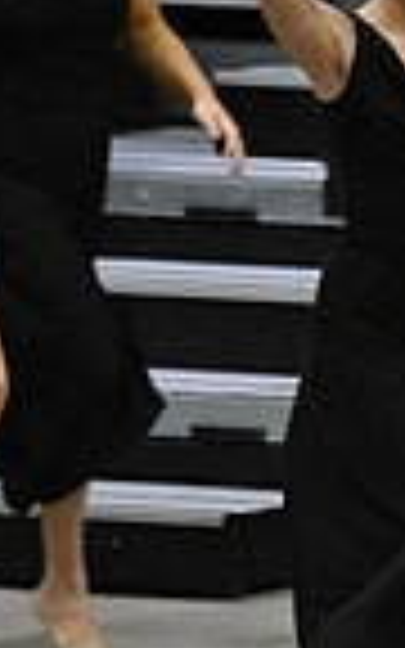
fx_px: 18967
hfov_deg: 1.2
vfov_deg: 2.0
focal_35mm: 1074
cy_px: 236
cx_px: 1274
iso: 4000
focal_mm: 175
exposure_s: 1/400
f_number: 3.5
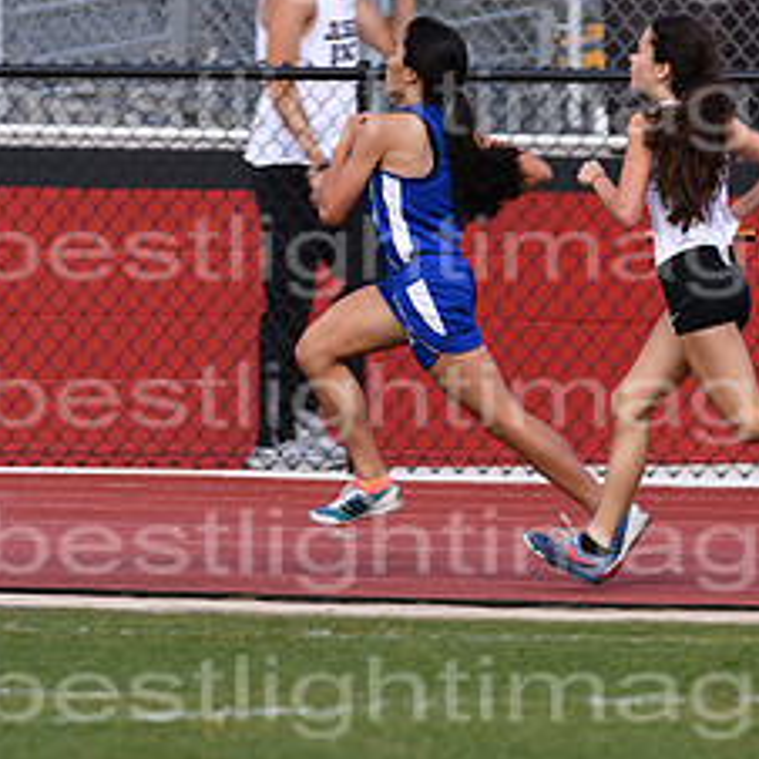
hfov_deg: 1.8
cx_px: 423
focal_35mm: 983
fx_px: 24385
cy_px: 183
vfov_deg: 1.8
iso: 100
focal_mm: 300
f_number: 5.6
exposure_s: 1/500
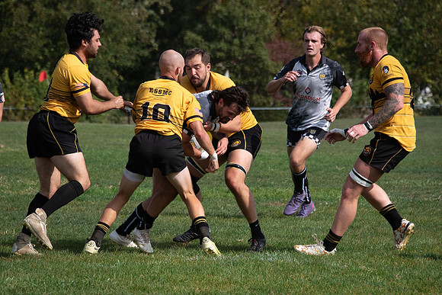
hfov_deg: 8.0
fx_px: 3178
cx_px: 187
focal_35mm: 259
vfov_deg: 5.3
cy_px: 185
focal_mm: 200
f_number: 7.1
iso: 400
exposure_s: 1/3200
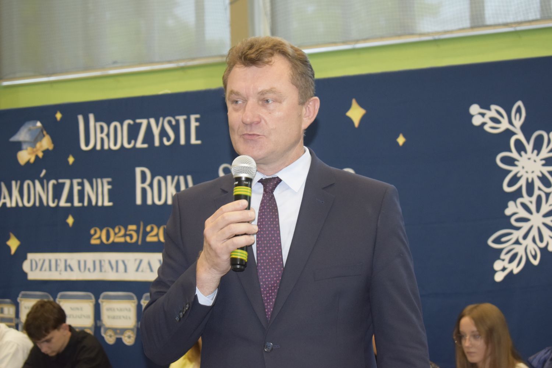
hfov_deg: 24.6
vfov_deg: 16.6
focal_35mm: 82
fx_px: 1265
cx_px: 276
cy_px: 184
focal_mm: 55
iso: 2000
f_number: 5.6
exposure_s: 1/60
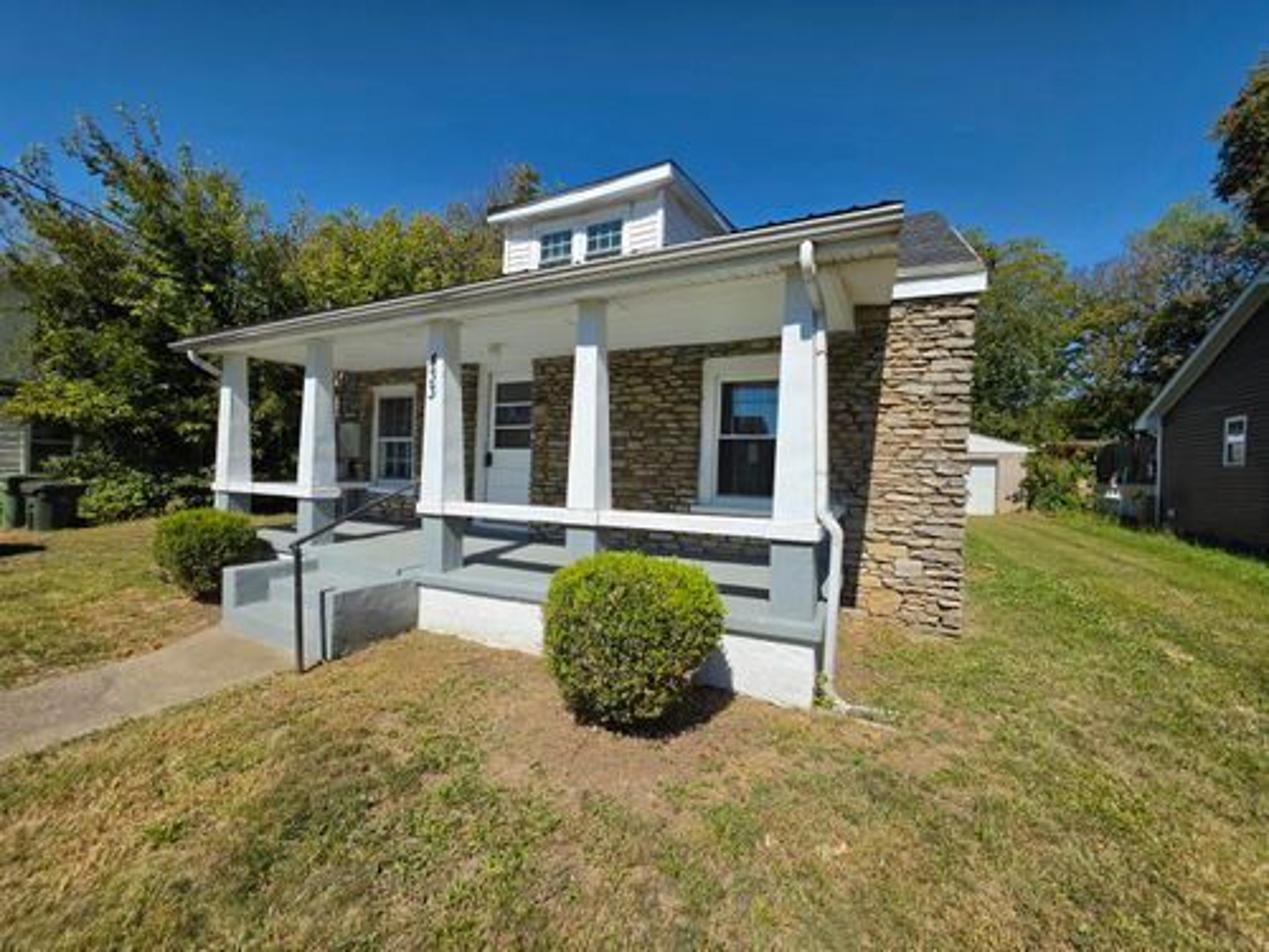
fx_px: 477
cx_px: 634
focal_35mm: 13
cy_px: 476
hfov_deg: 106.2
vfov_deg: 89.9
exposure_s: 1/3333
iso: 32
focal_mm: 2.2
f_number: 1.9
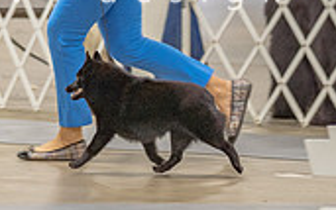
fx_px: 3811
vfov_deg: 3.2
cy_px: 52
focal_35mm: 416
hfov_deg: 5.0
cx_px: 35
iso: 2000
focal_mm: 120
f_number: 2.8
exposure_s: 1/160
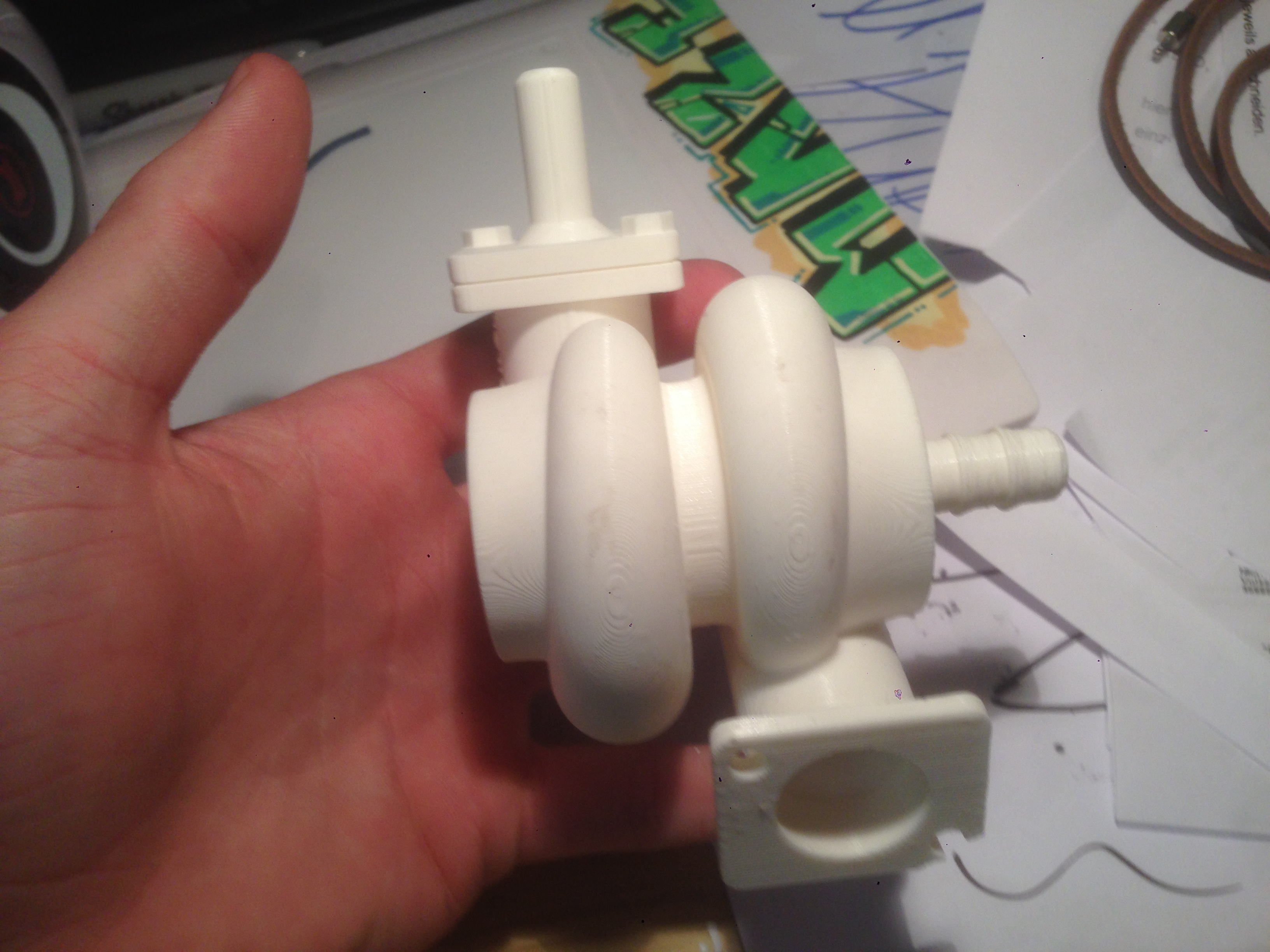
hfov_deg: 55.4
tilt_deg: -52.7
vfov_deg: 42.9
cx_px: 635
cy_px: 476
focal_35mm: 33
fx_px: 1211
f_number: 2.4
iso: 50
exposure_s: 1/40
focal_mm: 4.12
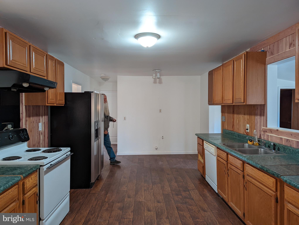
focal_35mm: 24
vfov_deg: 56.9
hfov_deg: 71.5
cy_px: 112
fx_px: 208
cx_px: 150
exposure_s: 1/60
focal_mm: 6.81
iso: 289
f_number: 1.85
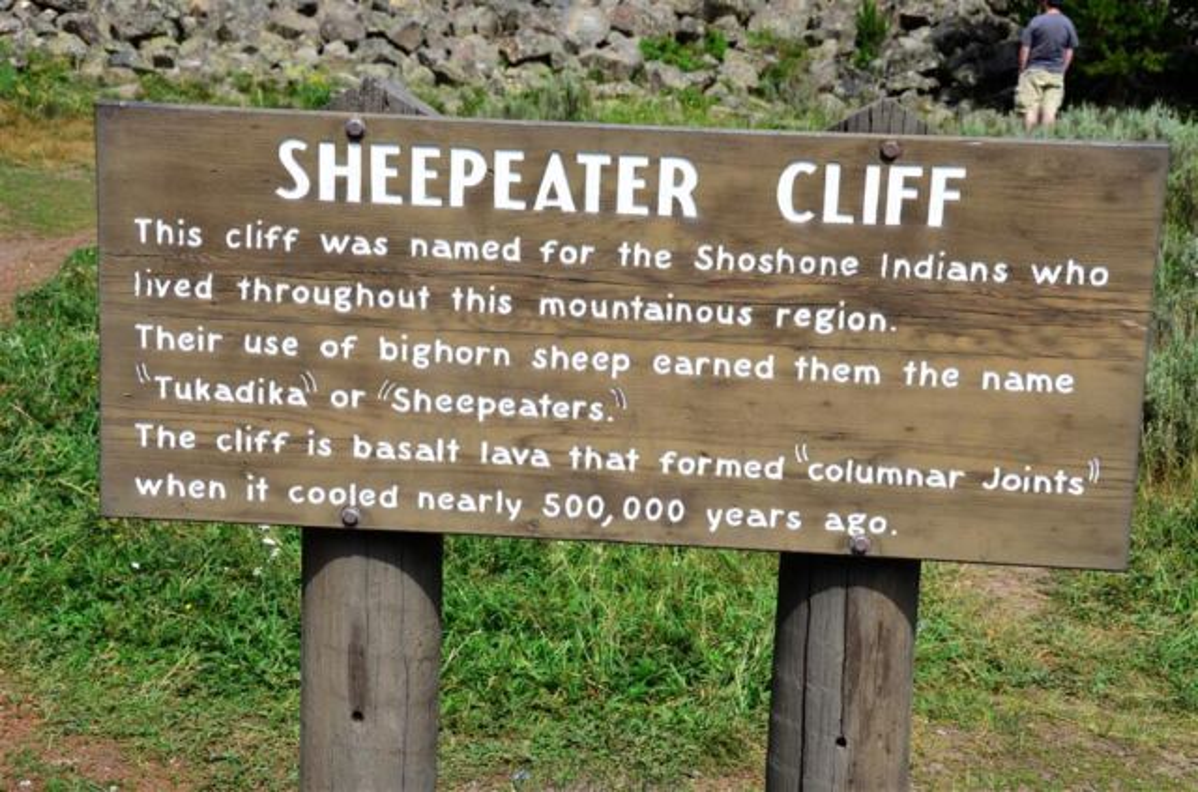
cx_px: 599
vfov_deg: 26.3
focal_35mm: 51
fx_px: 1693
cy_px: 396
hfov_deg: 39.0
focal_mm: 34
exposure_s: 1/320
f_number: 9
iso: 200
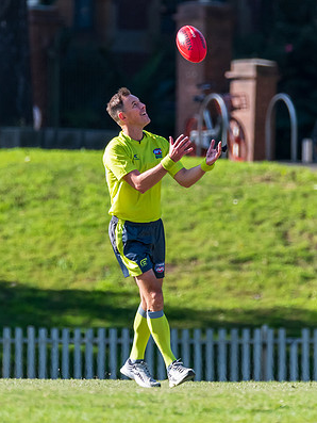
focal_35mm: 1046
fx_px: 12765
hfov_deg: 1.4
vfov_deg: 1.9
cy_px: 120
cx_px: 114
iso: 800
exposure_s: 1/1600
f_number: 6
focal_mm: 450
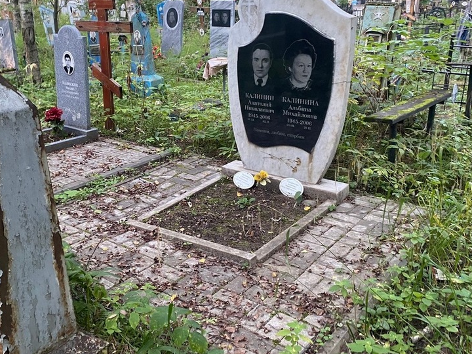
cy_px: 138
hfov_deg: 49.4
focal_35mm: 37
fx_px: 505
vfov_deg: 38.5
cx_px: 164
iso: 200
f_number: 1.8
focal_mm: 4.25
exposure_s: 1/60
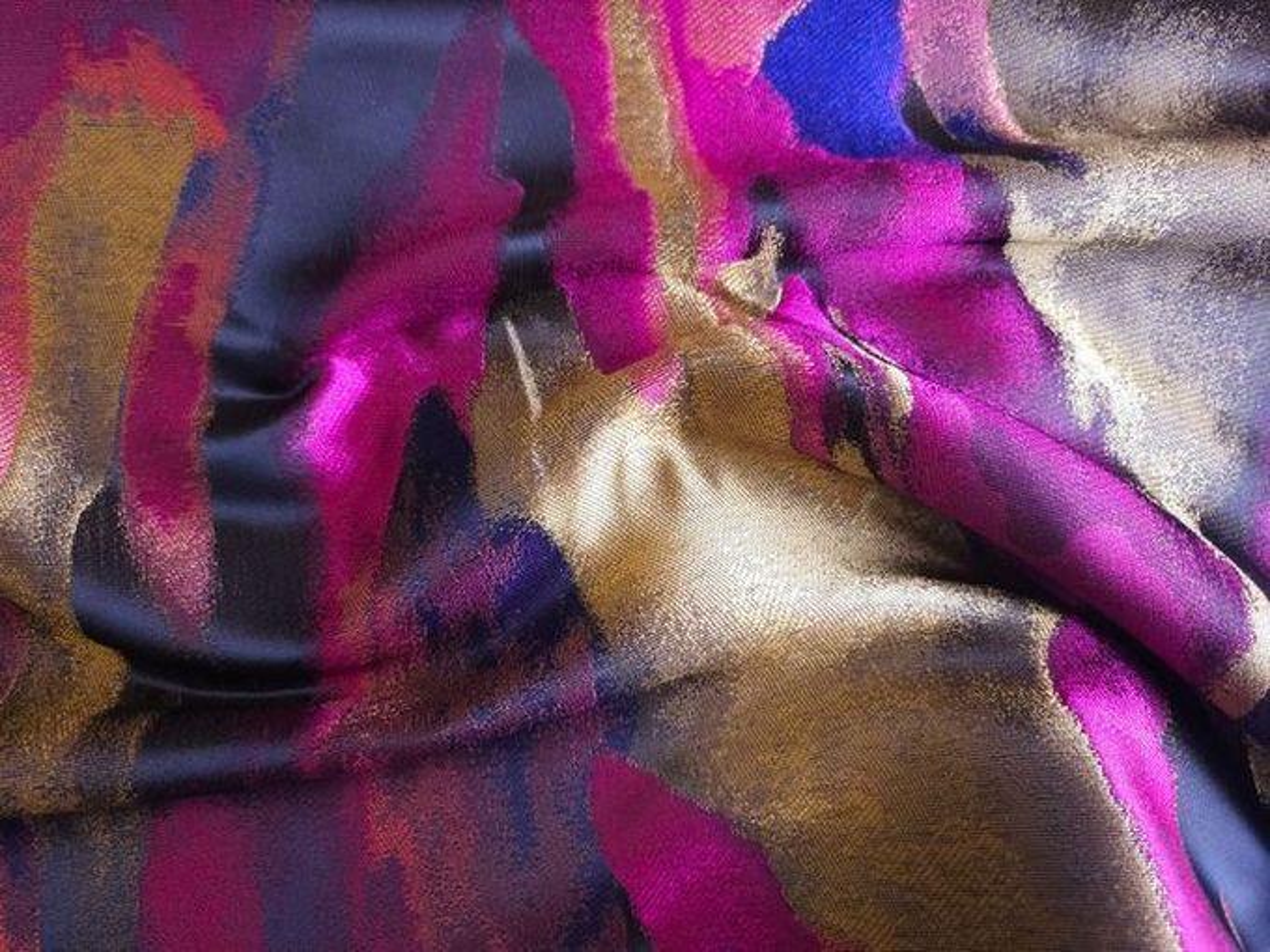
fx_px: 881
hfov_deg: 71.6
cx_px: 635
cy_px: 476
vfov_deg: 56.8
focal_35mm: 24
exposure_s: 1/250
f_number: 1.8
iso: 320
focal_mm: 5
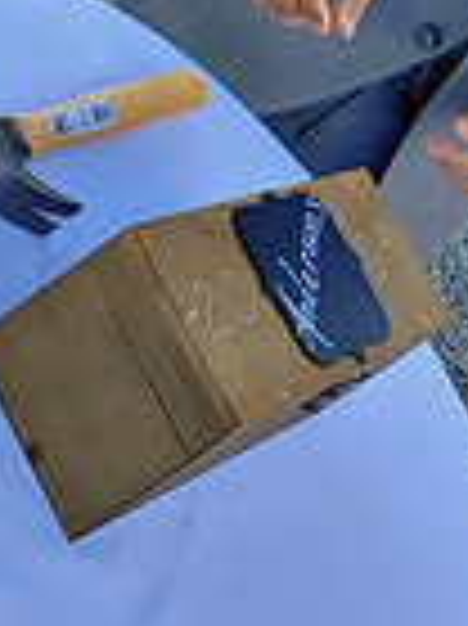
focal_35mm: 97
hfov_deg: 15.0
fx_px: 1751
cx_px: 430
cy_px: -333
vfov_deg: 17.9
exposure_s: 1/450
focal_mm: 4.23
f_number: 1.5
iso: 50
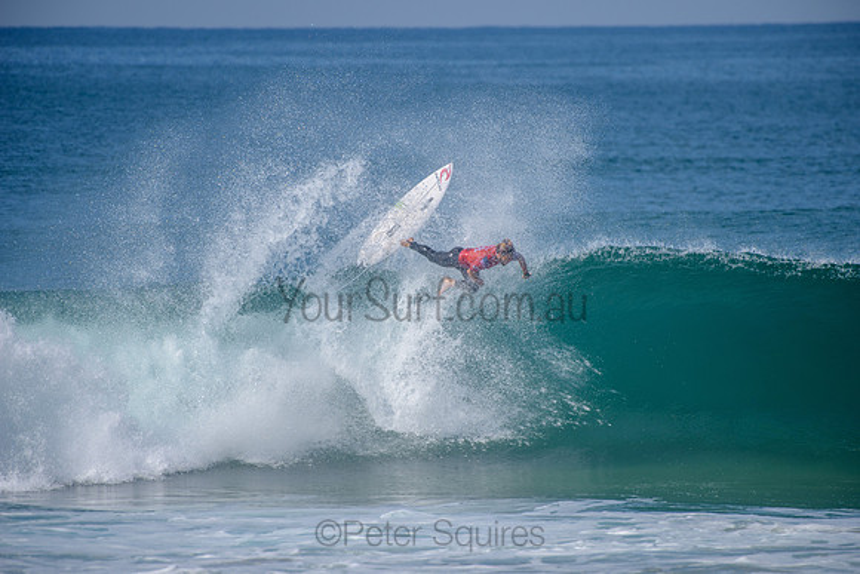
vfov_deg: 2.8
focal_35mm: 500
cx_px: 430
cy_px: 287
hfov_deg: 4.1
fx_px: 11947
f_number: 5.6
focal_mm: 500
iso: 160
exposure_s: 1/2000
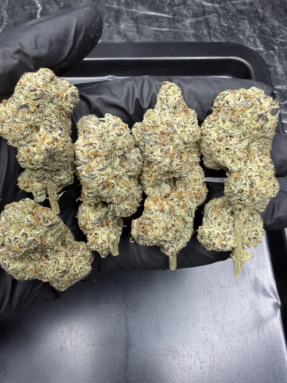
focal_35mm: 25
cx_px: 140
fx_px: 276
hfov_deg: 54.9
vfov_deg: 69.4
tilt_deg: -64.8
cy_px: 188
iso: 250
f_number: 2.2
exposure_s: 1/70
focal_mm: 2.22
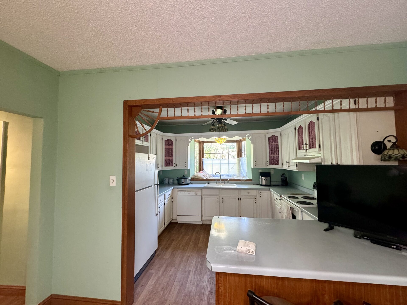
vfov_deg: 85.7
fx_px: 165
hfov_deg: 102.1
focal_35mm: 14
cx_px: 204
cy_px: 152
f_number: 2.2
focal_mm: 2.22
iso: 320
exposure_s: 1/60
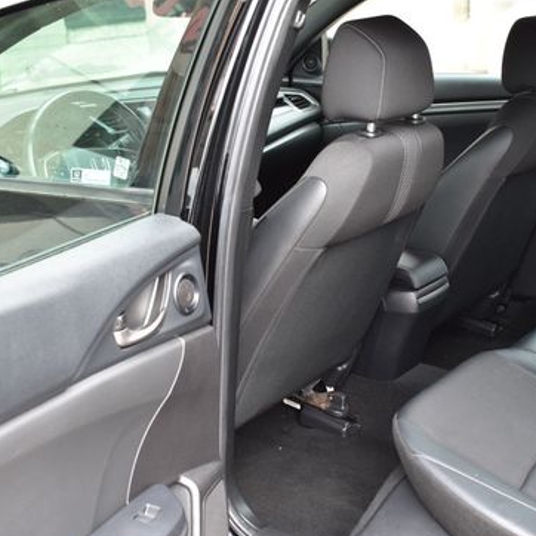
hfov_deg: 31.5
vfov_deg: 31.6
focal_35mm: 54
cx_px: 329
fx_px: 946
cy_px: 302
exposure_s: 1/30
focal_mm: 24
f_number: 7.1
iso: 400
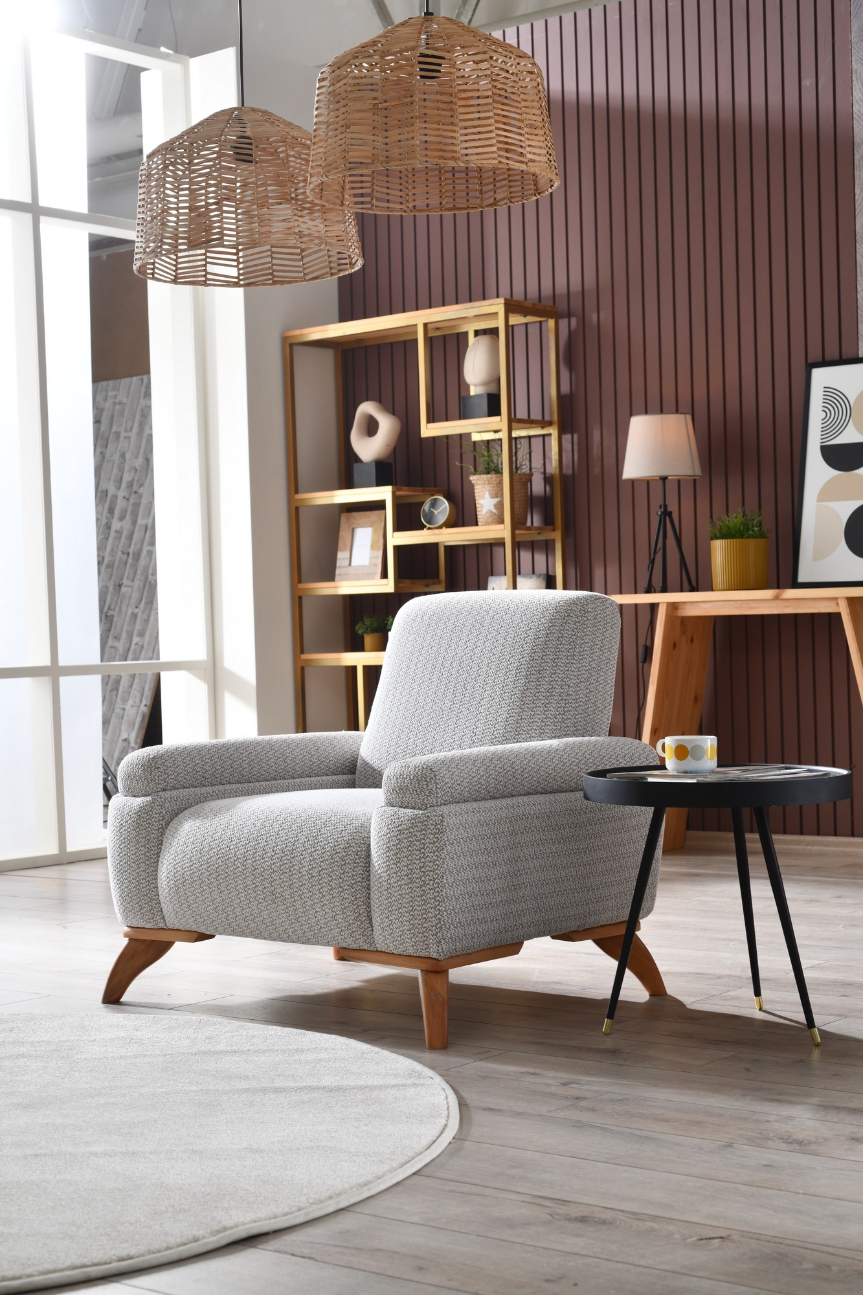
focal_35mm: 60
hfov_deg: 22.6
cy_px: 648
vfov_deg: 33.4
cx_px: 432
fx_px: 2158
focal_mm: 60
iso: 160
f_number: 10
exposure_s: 1/100
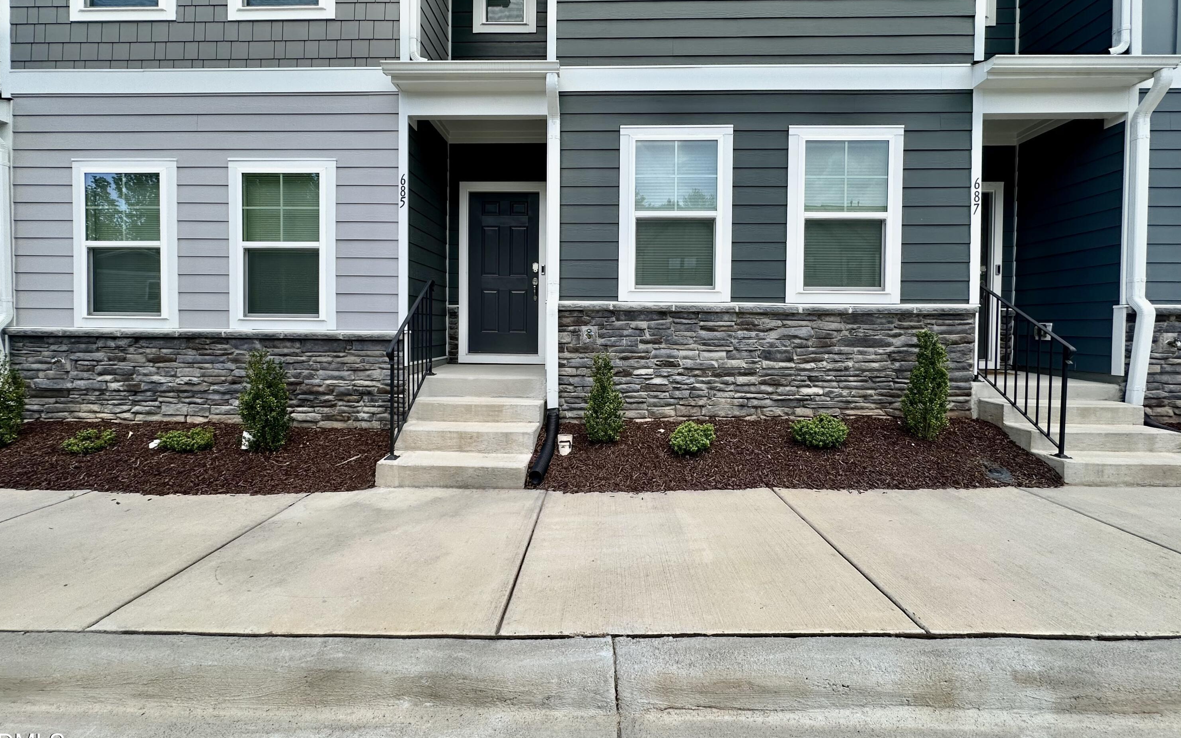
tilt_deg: -0.6
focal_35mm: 15
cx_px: 591
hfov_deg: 101.5
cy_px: 337
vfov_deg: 74.6
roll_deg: -1.7
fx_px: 483
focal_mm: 2.22
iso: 40
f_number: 2.2
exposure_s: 1/437
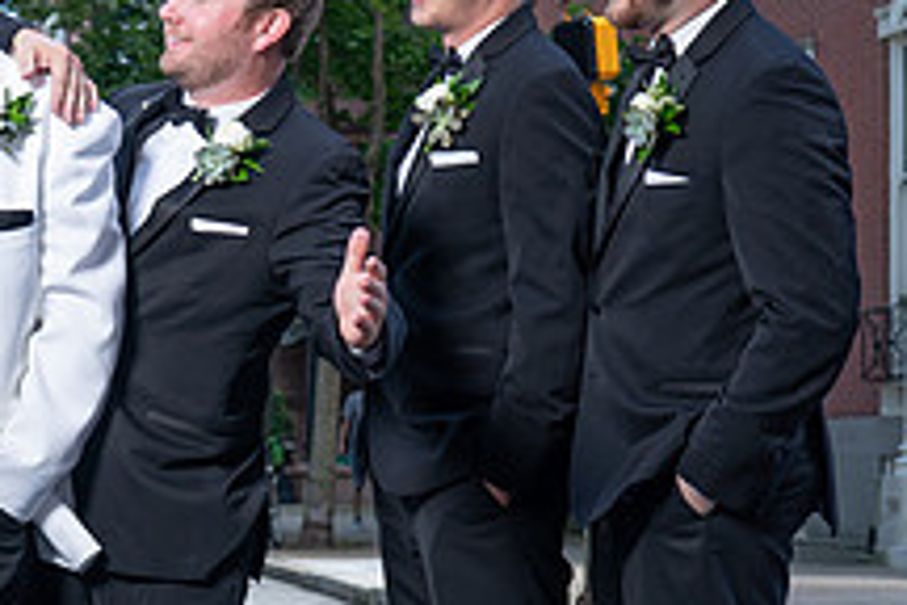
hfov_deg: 17.6
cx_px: -163
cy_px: 439
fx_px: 2796
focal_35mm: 111
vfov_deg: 12.3
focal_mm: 35
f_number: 4
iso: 100
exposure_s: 1/200
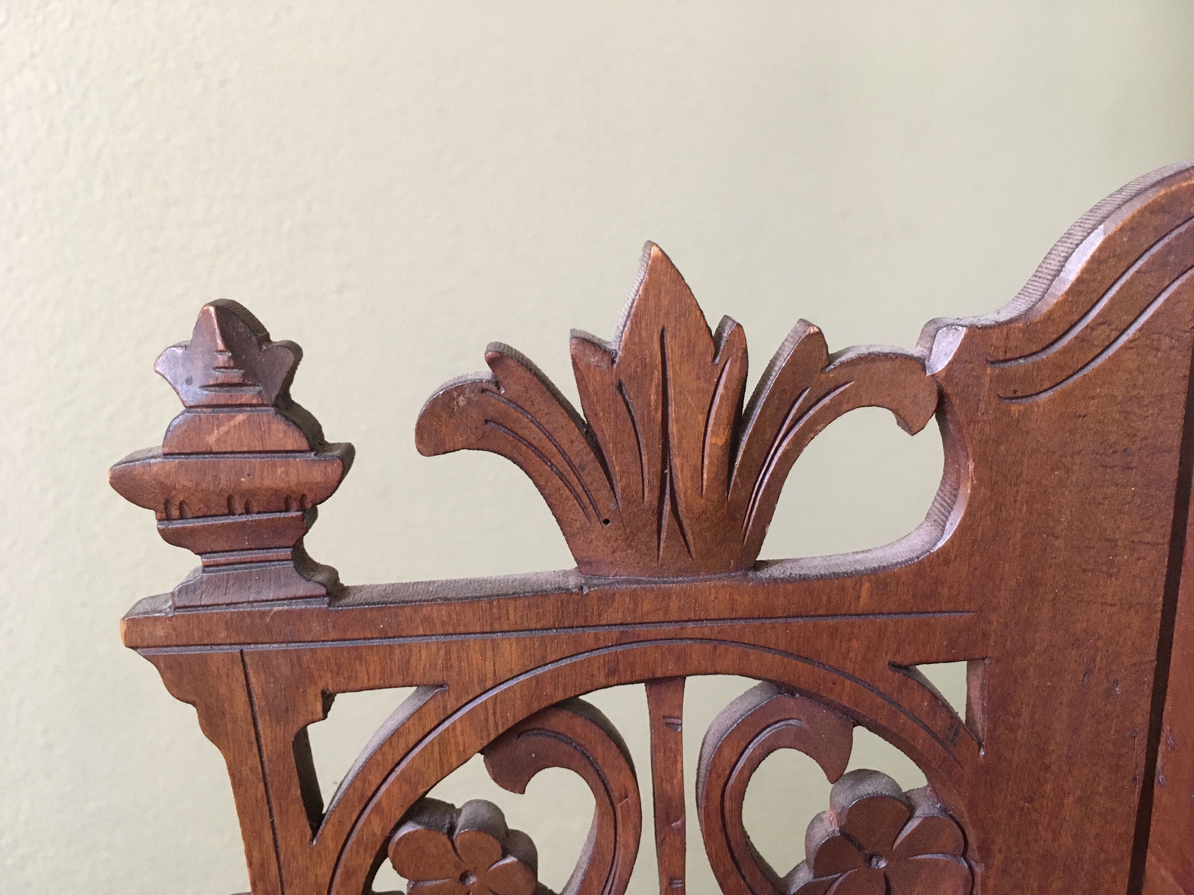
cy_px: 448
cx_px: 597
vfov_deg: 48.2
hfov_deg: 61.7
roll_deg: +1.0
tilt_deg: -17.8
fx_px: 1000
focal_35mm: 29
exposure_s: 1/25
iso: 200
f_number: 2.2
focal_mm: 4.15
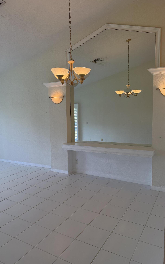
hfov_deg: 47.6
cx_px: 80
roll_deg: +1.7
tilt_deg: -5.5
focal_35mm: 26
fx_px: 187
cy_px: 134
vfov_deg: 70.4
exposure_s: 1/123
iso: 64
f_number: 1.78
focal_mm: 6.76
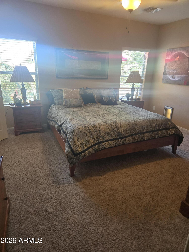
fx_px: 167
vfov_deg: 73.9
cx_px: 94
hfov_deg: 58.9
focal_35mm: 23
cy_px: 126
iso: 400
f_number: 1.8
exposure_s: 1/120
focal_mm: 5.4
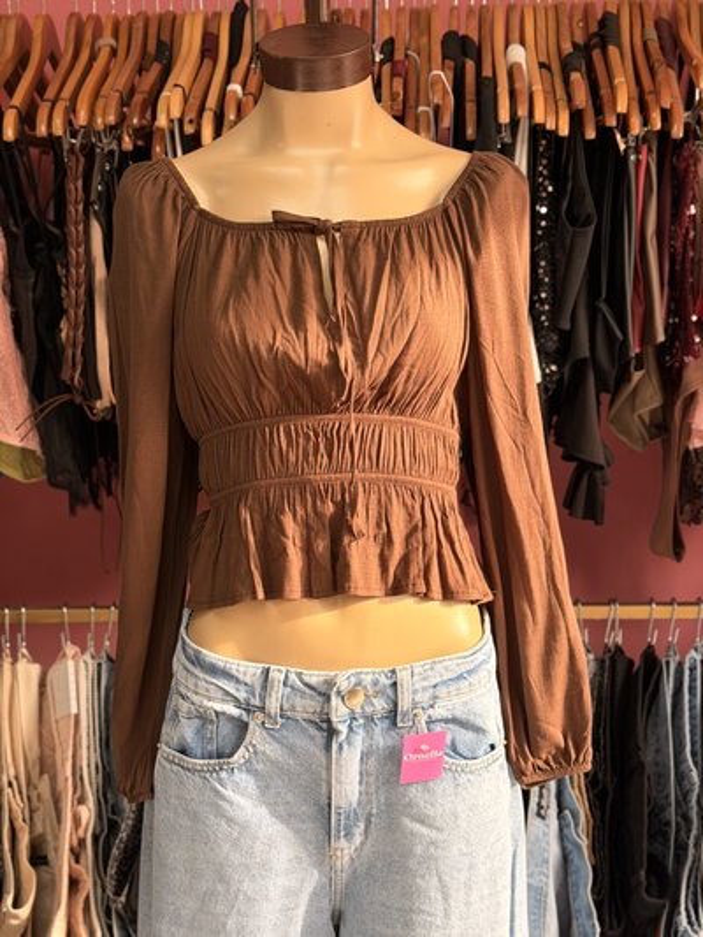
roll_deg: +0.9
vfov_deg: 39.6
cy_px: 468
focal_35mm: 48
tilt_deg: -8.9
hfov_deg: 30.3
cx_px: 352
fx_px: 1299
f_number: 1.78
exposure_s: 1/177
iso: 80
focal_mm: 6.76
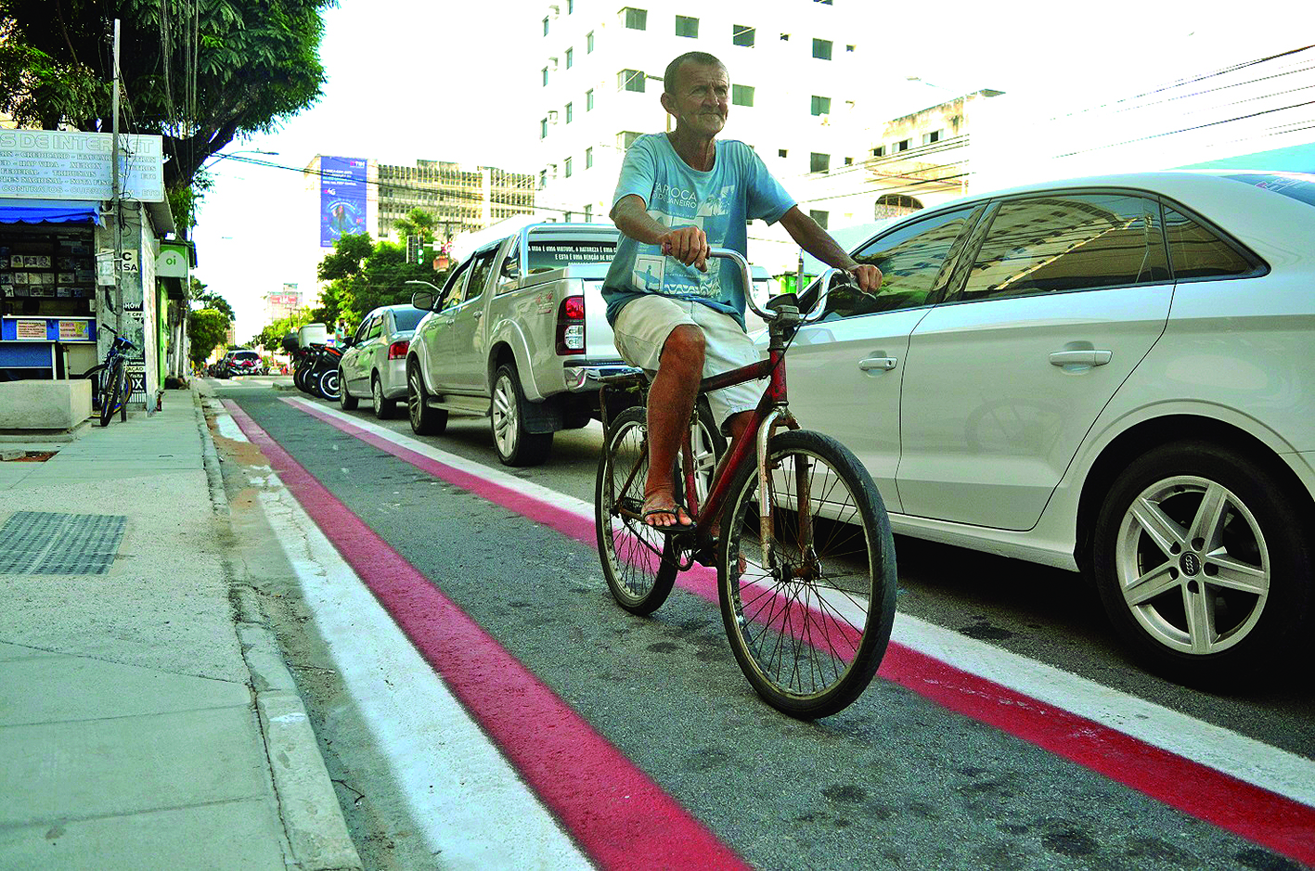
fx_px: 984
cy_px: 436
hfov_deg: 67.5
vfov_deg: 47.8
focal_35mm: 27
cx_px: 658
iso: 800
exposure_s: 1/1600
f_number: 3.5
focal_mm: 18
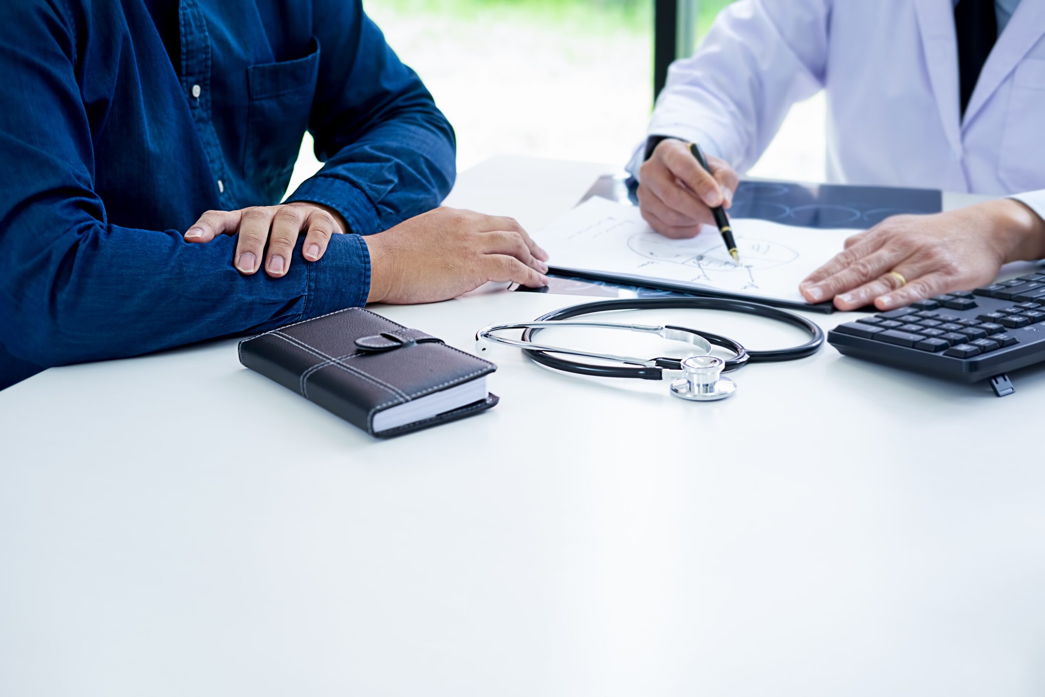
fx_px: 1538
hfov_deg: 37.5
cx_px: 522
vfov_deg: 25.5
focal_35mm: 53
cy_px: 348
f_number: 2.8
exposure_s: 1/100
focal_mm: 35
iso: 200
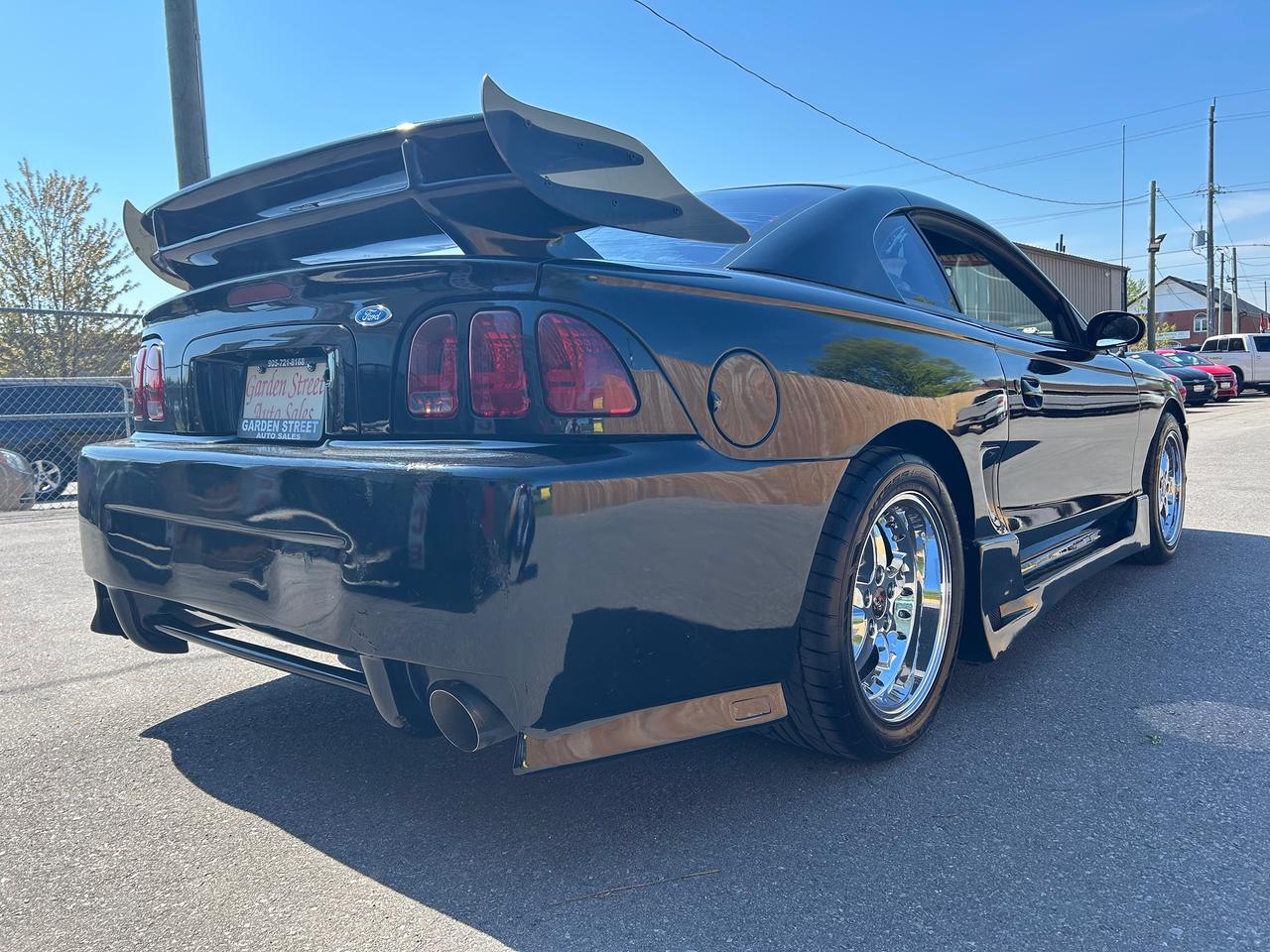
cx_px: 635
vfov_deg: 53.1
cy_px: 476
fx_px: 954
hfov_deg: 67.3
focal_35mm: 26
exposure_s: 1/1266
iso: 50
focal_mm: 5.7
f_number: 1.5
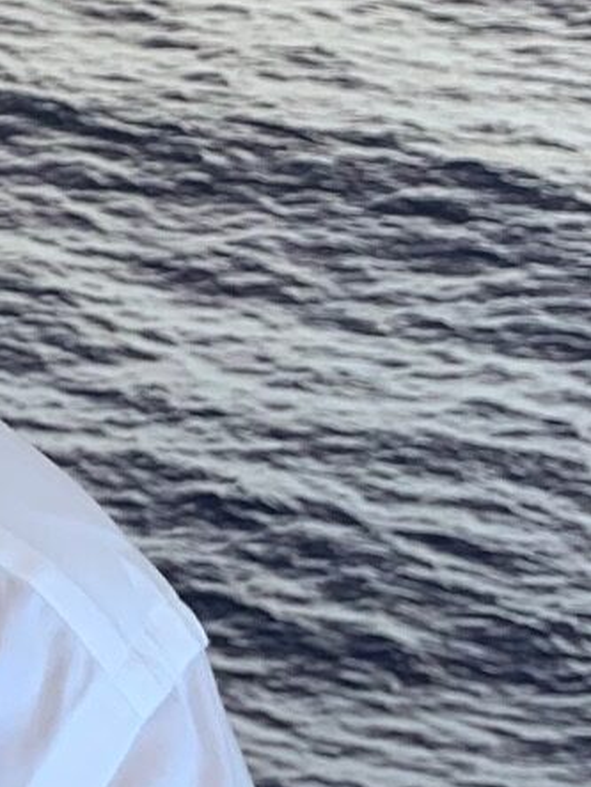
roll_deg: -2.7
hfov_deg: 10.9
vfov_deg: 15.6
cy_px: -326
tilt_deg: +3.3
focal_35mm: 118
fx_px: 2686
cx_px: -745
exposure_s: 1/122
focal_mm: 4.25
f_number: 1.8
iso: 50
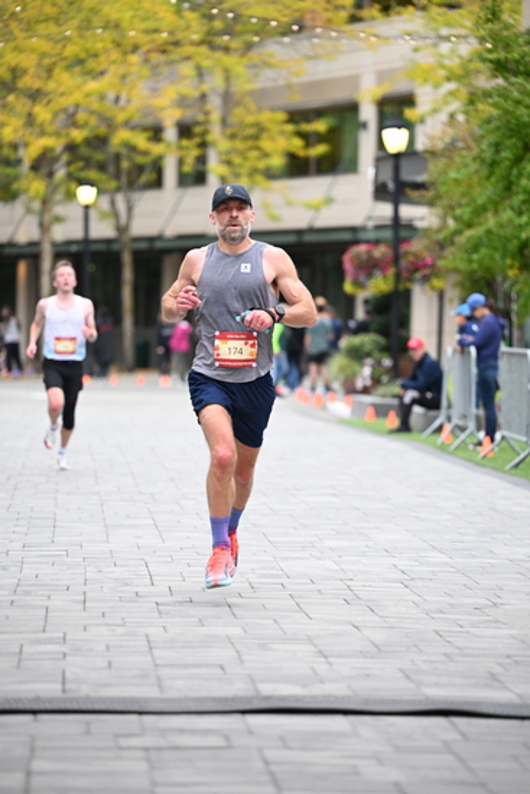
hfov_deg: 8.6
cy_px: 397
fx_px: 3531
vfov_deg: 12.8
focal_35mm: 160
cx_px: 265
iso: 1600
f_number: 2.8
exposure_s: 1/1250
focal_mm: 160
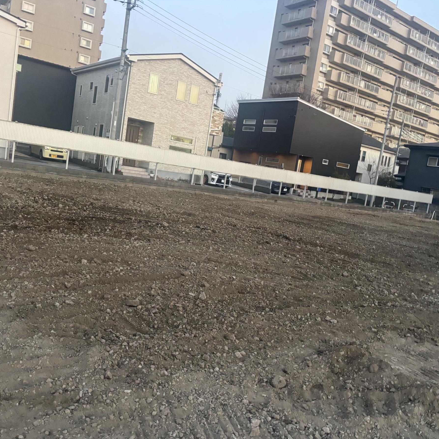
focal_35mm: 31
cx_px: 232
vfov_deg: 52.5
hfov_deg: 52.5
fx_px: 445
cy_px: 219
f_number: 1.6
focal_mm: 5.96
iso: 400
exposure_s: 1/60
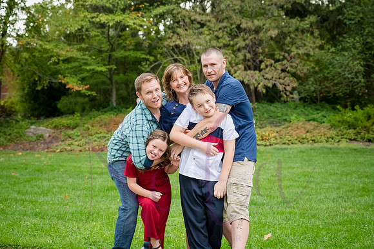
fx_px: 1039
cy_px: 124
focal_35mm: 100
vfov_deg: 13.7
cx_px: 187
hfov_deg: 20.4
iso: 1250
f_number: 5.6
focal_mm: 100
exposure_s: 1/250
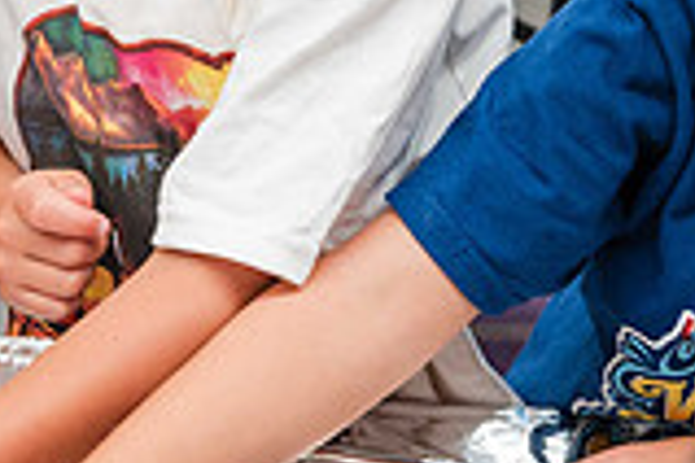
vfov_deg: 11.4
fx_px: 2297
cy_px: -1
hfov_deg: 17.1
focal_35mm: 119
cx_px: 148
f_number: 4
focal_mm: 30
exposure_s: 1/125
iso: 1400
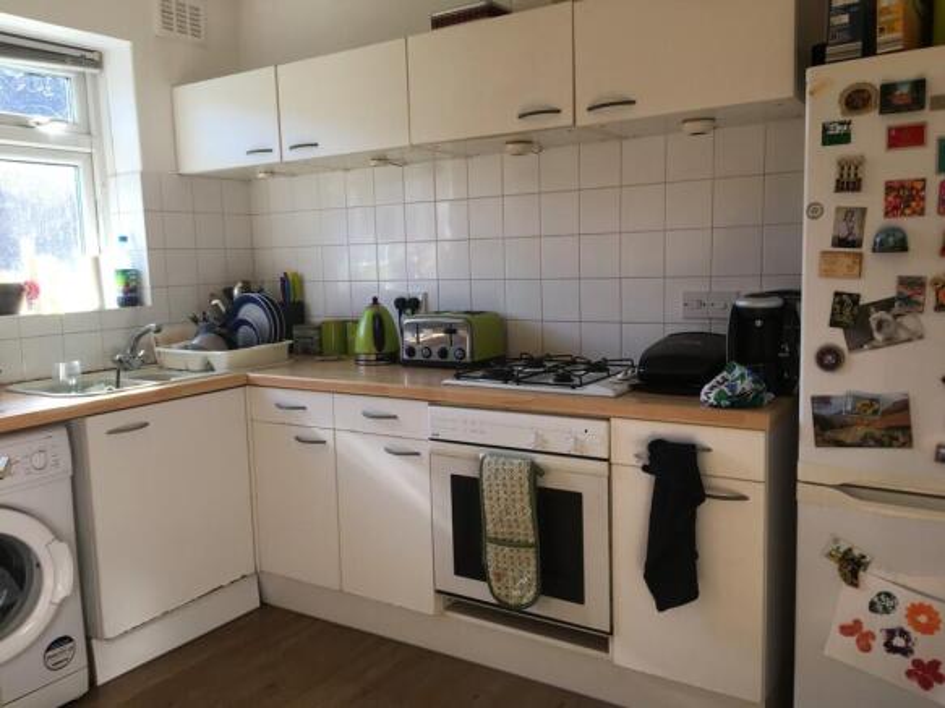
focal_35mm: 29
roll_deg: +3.1
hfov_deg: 61.7
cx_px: 472
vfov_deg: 48.2
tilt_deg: -6.9
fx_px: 792
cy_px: 354
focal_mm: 4.15
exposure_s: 1/100
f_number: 2.2
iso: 40
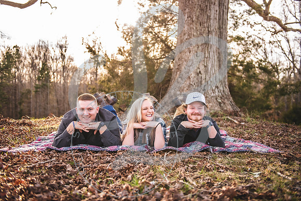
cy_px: 100
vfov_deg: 37.9
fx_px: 293
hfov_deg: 54.4
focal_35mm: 35
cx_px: 150
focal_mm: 35
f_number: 2.8
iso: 100
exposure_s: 1/250
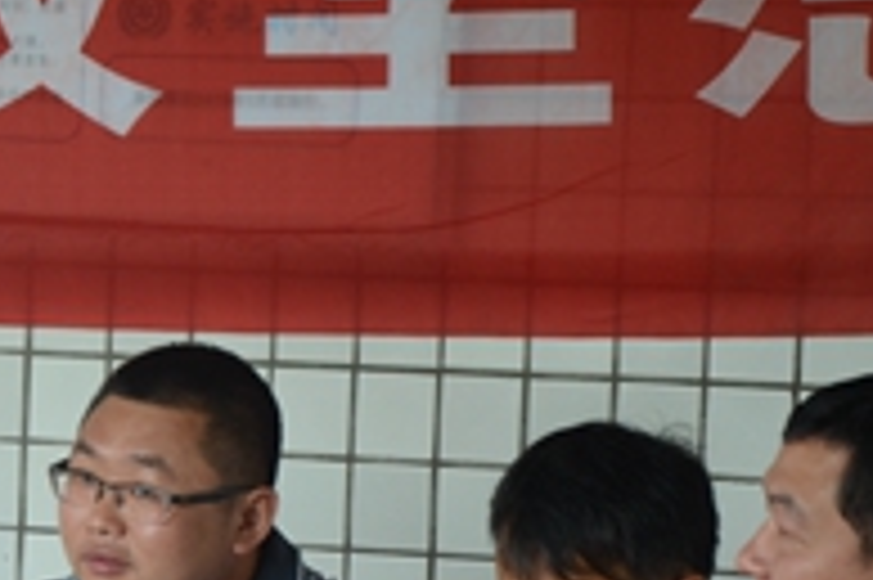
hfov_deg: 7.1
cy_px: 501
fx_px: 7009
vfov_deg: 4.7
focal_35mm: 289
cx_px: -153
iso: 640
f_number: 5.3
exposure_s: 1/100
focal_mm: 75
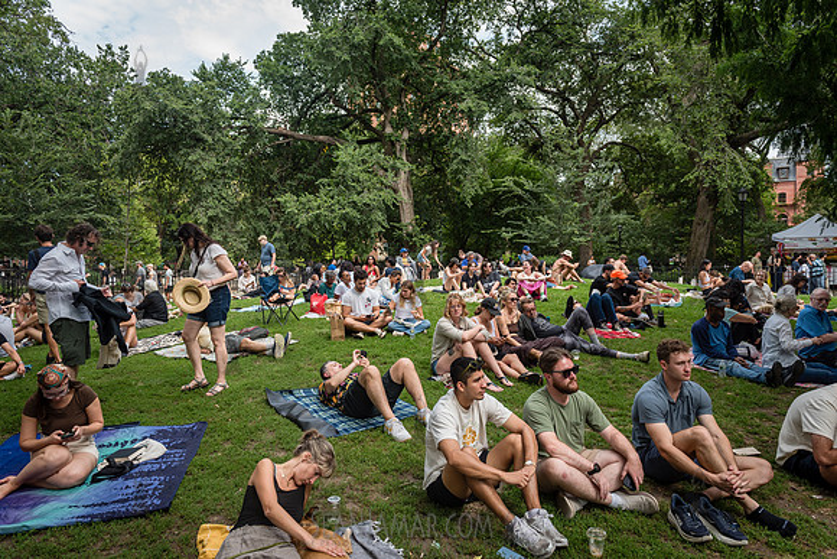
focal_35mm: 24
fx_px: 558
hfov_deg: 73.7
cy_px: 280
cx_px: 418
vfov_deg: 53.2
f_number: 4
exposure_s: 1/400
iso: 200
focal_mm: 24
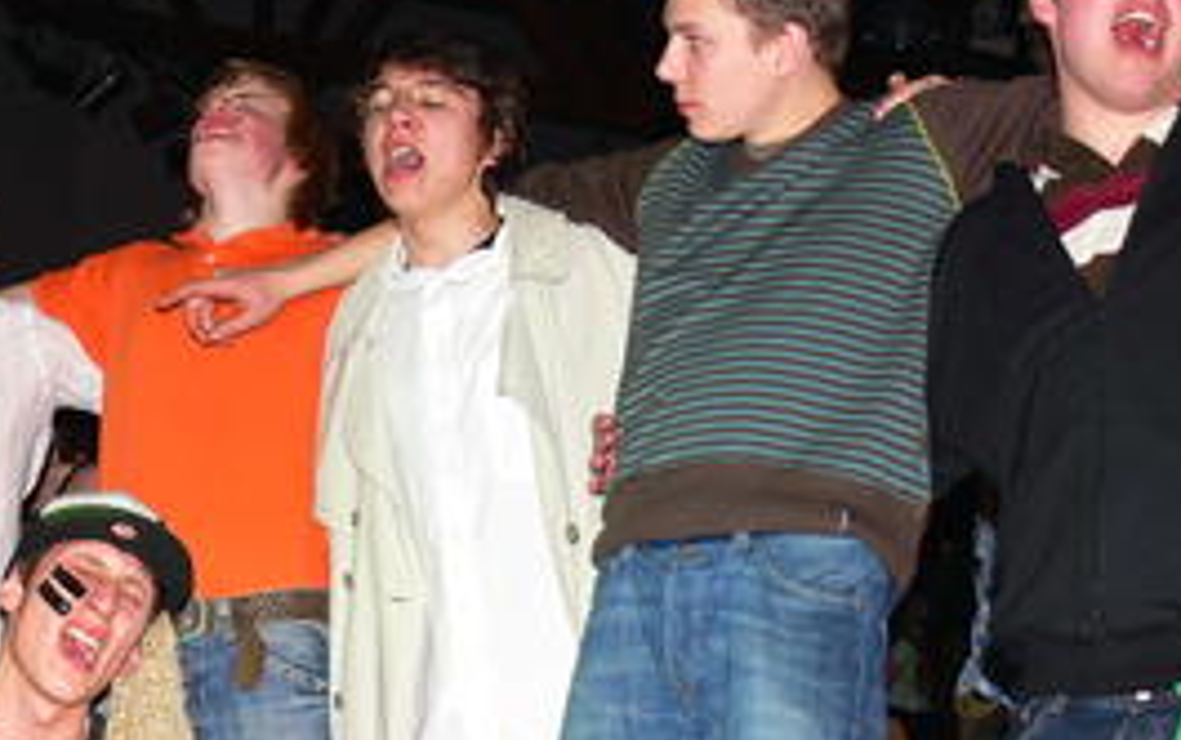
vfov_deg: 19.4
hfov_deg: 30.7
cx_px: 339
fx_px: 2126
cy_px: 651
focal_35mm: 66
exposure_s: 1/30
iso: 100
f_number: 2.8
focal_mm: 7.4
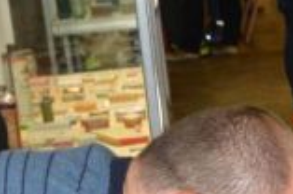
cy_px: 546
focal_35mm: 255
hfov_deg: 7.9
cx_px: 426
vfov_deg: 5.1
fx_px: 2071
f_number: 5.6
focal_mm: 26
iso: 1600
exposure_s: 1/60
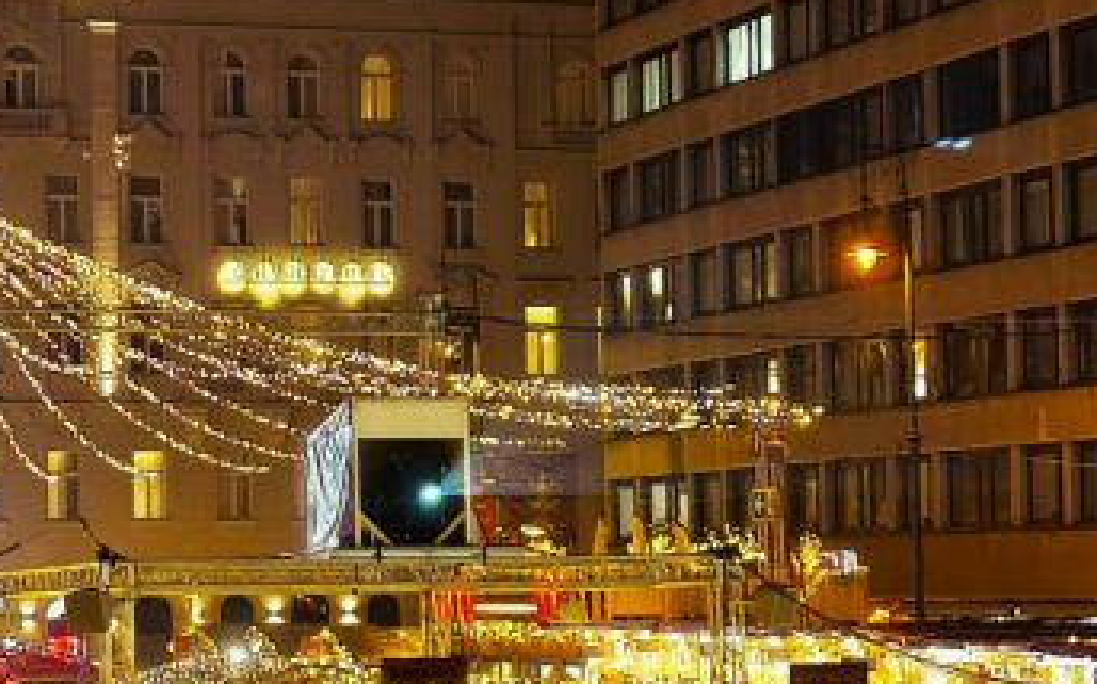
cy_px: 291
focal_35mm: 122
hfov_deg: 17.0
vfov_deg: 10.7
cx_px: 302
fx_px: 3646
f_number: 1.7
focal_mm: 5.35
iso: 1250
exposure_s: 1/25
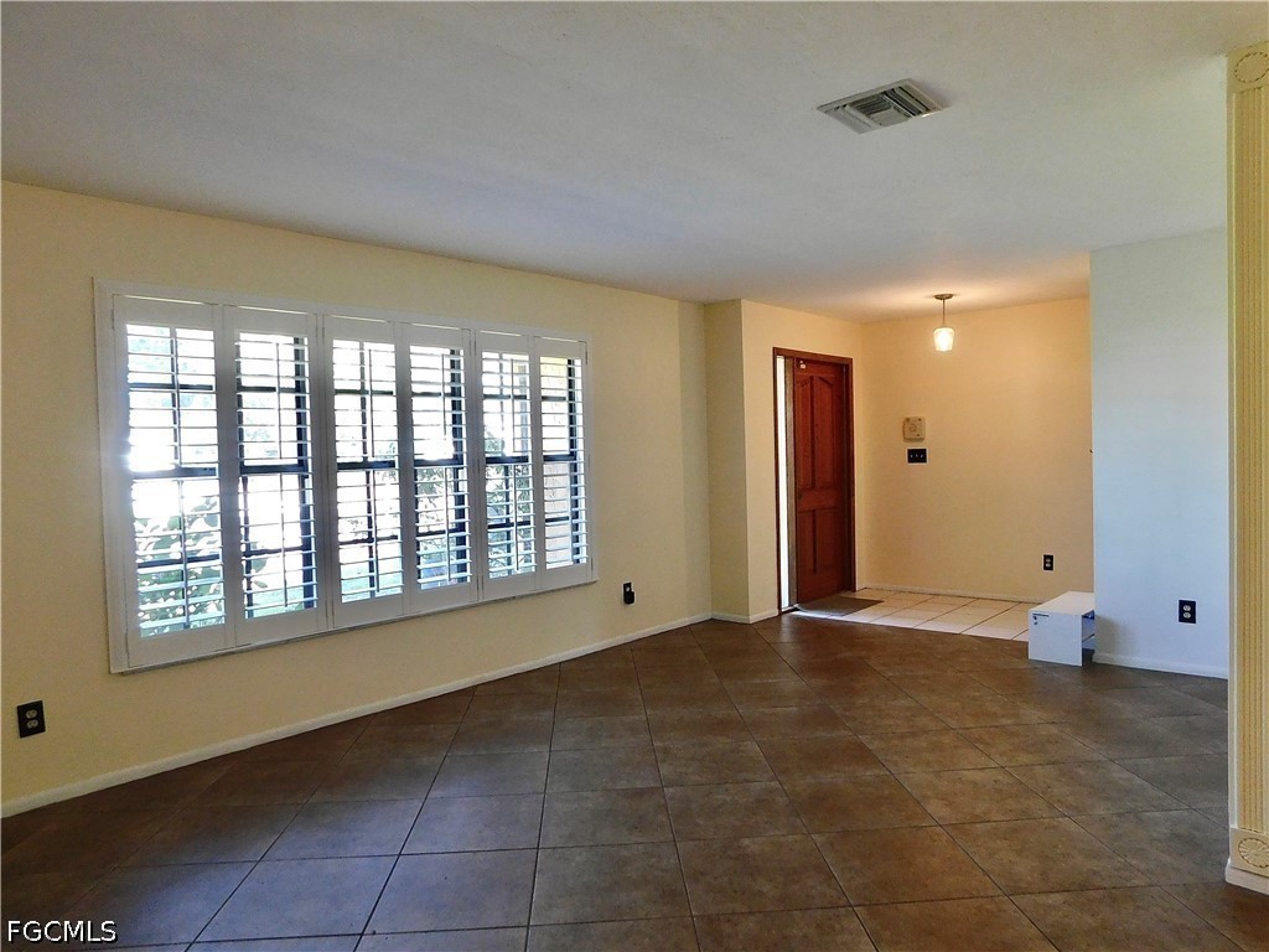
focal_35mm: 23
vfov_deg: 58.9
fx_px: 843
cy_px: 476
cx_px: 634
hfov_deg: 73.9
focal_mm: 4
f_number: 3
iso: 280
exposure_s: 1/30
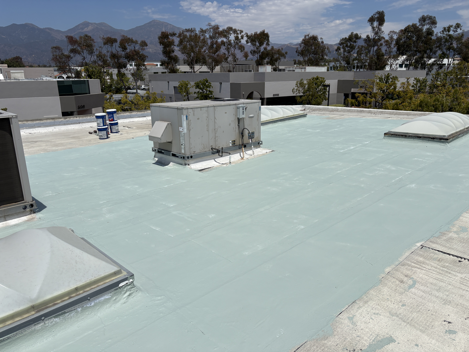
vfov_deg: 53.1
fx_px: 352
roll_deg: -2.2
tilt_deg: -11.6
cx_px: 234
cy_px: 176
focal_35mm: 26
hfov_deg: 67.3
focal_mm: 5.96
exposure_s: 1/11905
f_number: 1.6
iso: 50
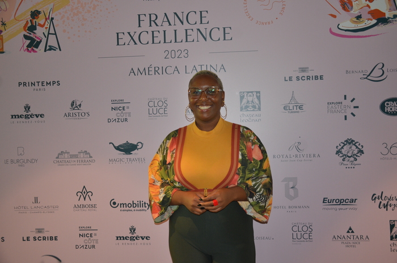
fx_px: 396
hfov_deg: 53.2
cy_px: 132
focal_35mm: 36
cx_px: 198
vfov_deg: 36.7
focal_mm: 24
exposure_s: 1/60
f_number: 3.8
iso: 800
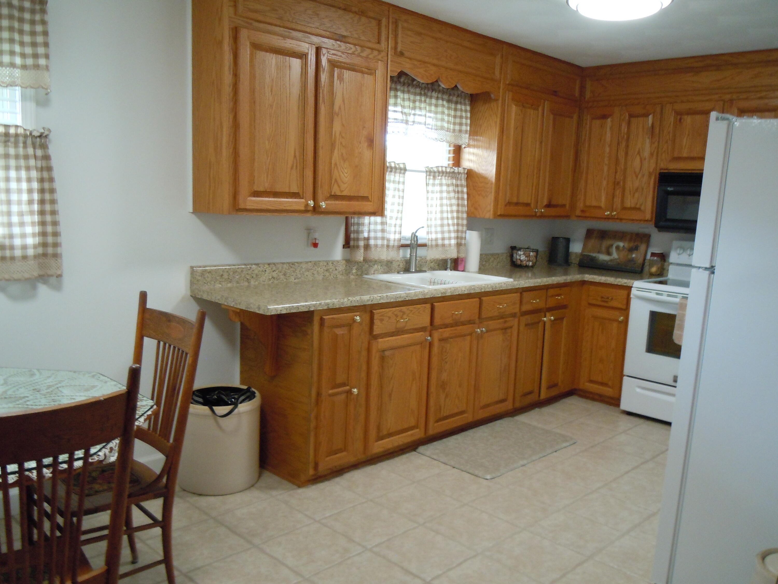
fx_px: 674
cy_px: 292
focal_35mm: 30
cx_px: 389
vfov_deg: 46.8
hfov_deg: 60.0
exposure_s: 1/40
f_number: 3.5
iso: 400
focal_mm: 5.4
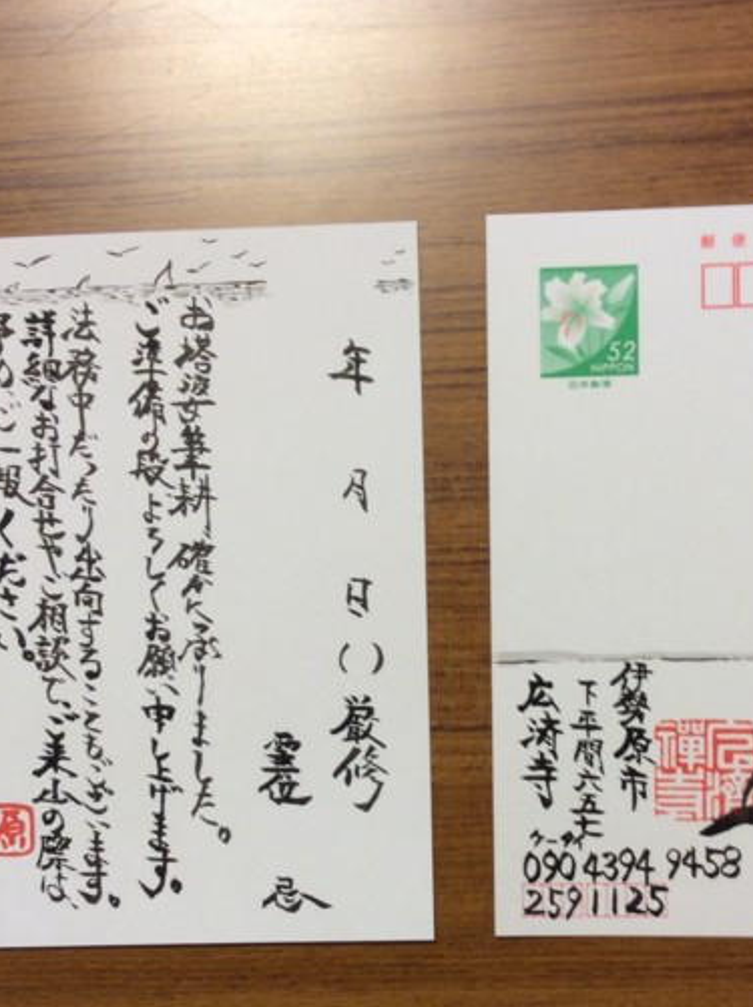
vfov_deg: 37.2
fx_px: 1483
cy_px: 654
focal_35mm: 51
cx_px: 450
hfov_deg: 28.4
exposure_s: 1/24
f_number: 2.4
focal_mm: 3.3
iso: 50
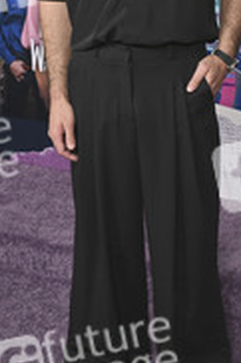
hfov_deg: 15.2
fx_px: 905
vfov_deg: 22.3
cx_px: 133
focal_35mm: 90
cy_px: 66
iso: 1250
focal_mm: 41
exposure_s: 1/250
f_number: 5.6
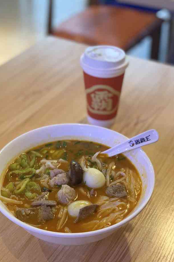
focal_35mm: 55
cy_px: 133
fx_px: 399
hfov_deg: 24.6
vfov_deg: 36.2
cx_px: 75
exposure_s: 1/60.2
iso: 320
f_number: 2.4
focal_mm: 6
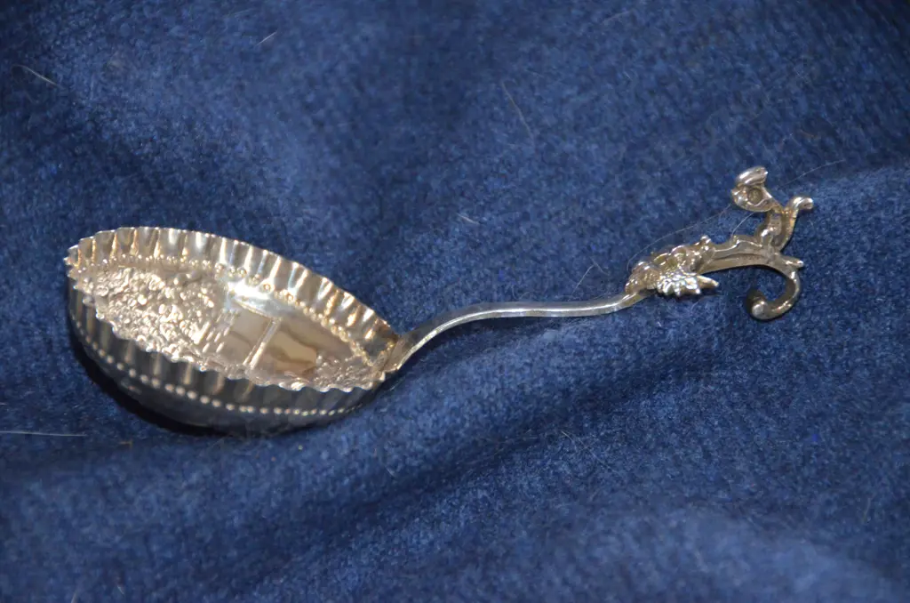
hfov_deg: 9.2
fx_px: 5675
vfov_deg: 6.1
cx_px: 455
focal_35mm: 225
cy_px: 302
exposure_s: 1/60
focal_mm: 150
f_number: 5.6
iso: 3200
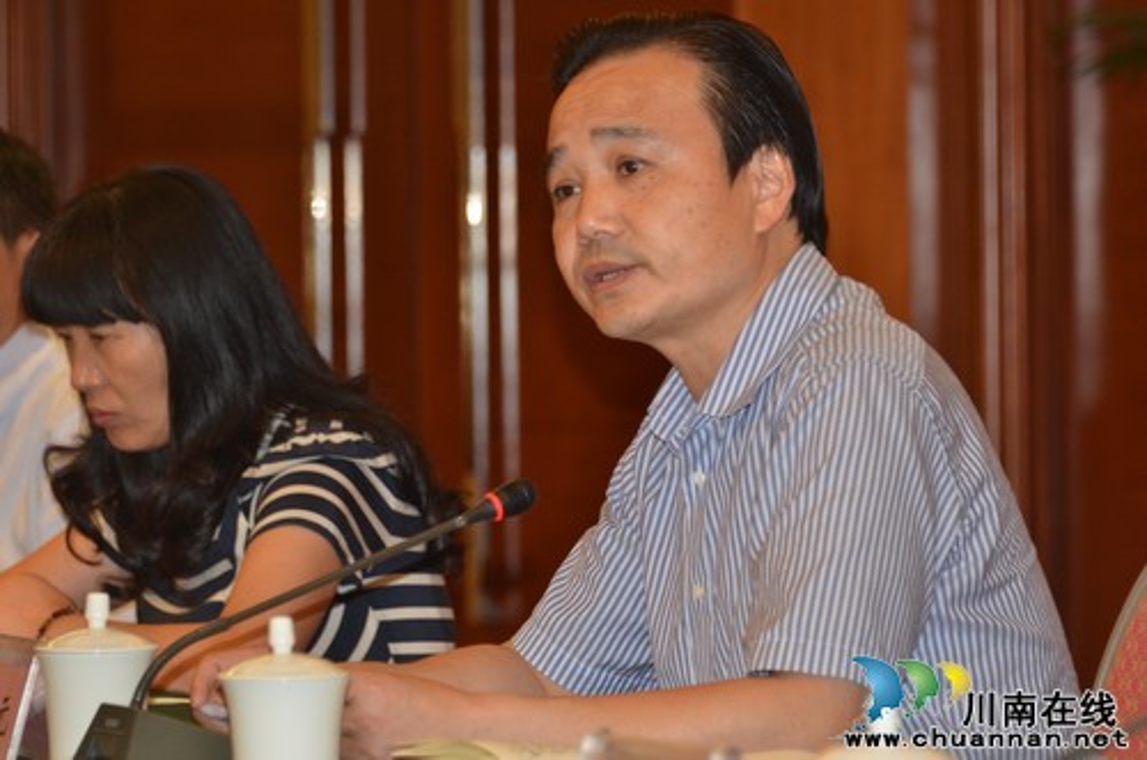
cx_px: 574
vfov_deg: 6.3
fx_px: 6914
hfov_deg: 9.5
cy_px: 380
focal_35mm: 218
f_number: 5.6
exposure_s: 1/60
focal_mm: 145
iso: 640
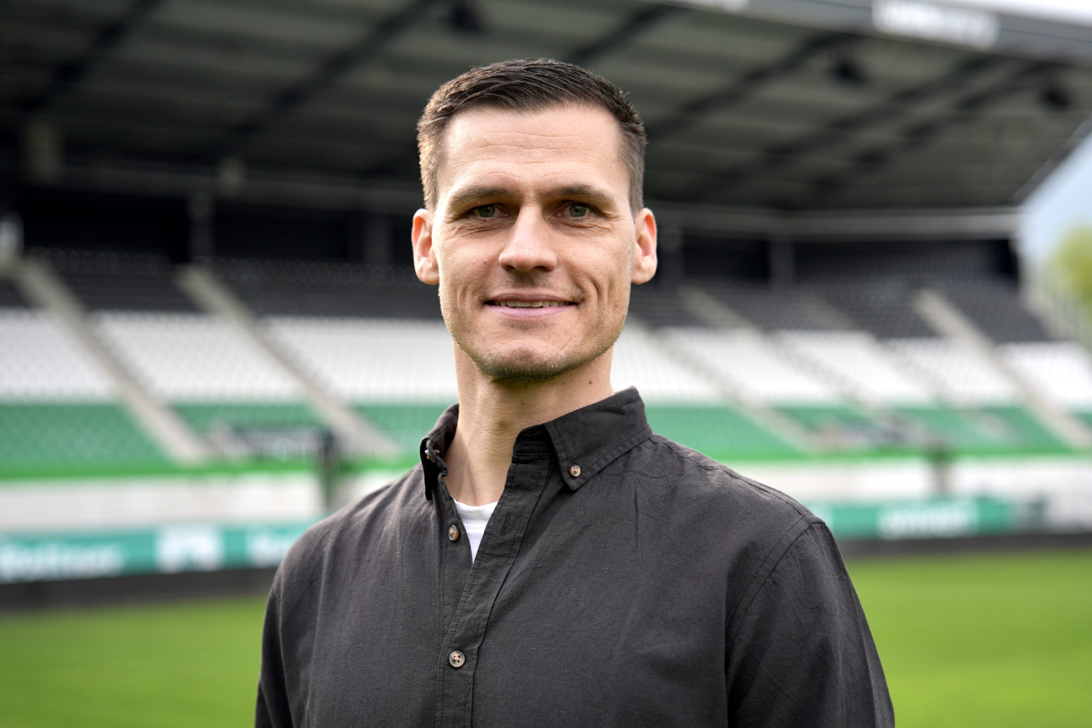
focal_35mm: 54
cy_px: 364
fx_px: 1638
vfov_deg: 25.1
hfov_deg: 36.9
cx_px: 546
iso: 125
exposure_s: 1/800
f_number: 2.8
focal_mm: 54
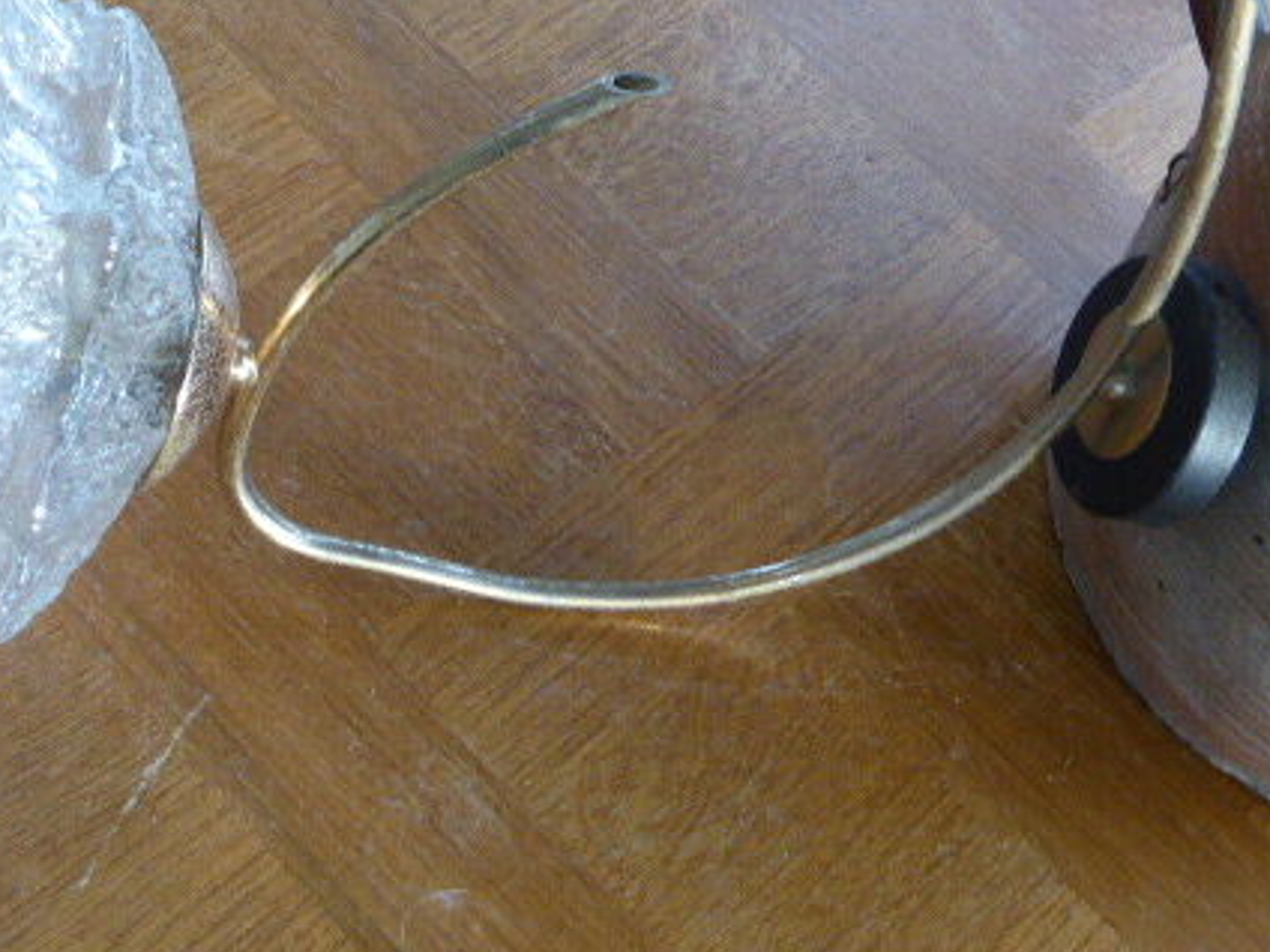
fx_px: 2715
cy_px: 353
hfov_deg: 26.1
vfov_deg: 19.9
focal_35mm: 74
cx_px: 395
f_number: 4.2
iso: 400
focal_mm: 8.5
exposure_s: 1/50
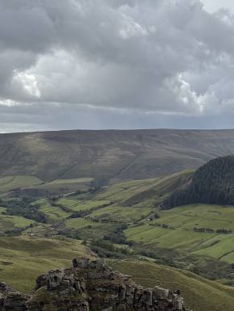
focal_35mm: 54
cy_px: 192
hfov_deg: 27.0
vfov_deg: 35.4
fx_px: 486
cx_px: 145
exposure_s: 1/3937
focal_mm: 5.96
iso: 50
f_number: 1.6
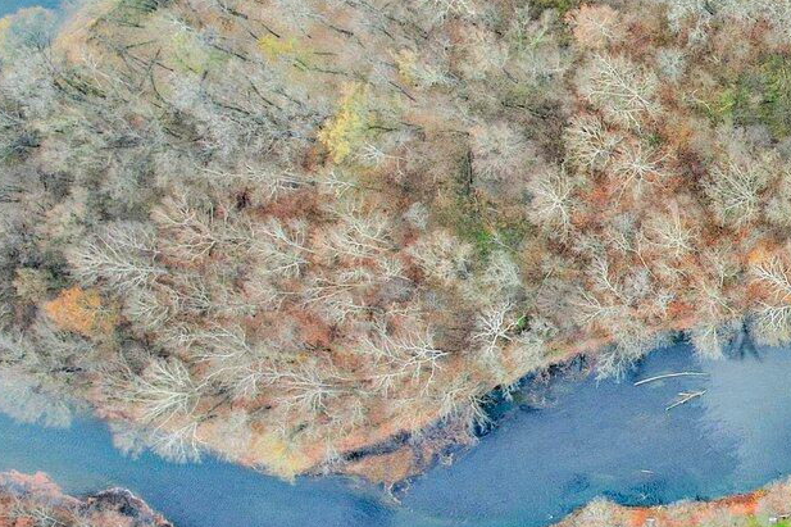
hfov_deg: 22.6
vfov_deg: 18.6
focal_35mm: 73
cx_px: 1195
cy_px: 360
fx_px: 1603
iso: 100
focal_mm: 8.38
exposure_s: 1/240
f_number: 2.8
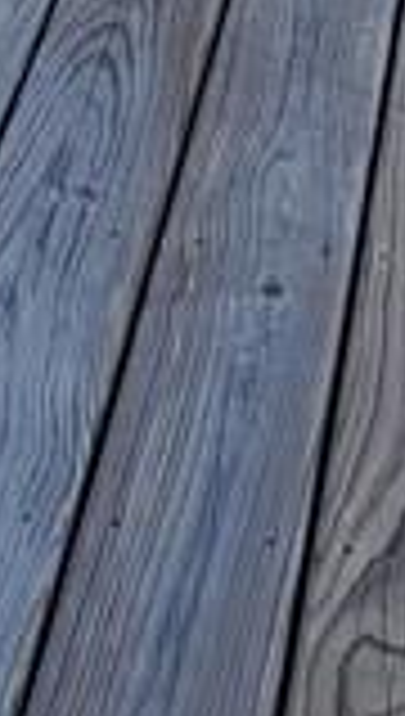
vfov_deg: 11.1
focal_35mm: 182
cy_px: -554
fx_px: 3458
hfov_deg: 6.7
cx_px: -58
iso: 50
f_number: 2.4
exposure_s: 1/986
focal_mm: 4.3
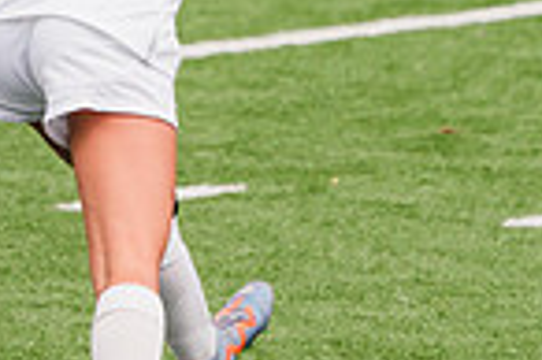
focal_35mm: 2386
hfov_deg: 0.9
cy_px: 50
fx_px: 35882
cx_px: 137
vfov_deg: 0.6
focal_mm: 600
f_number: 6.3
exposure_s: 1/1600
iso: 400
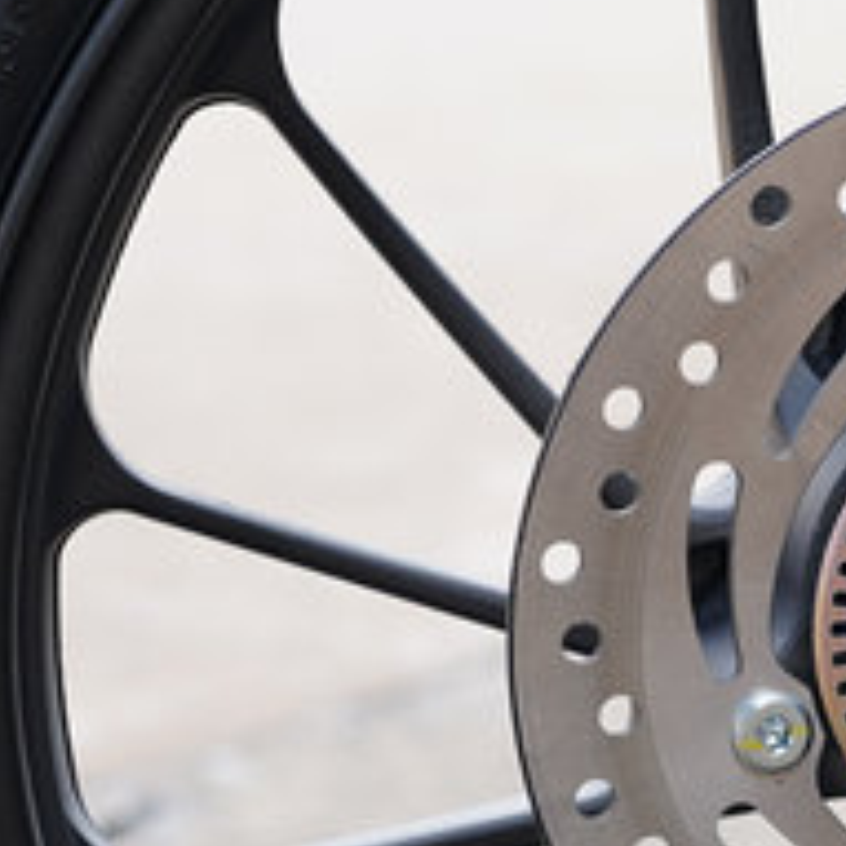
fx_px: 6304
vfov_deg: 7.7
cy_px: 520
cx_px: 1010
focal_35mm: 228
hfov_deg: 7.6
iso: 200
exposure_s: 1/400
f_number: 3.2
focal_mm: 50
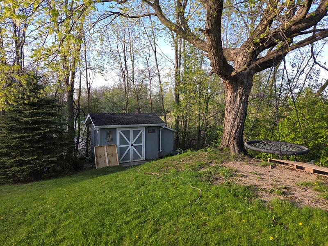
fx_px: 218
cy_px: 123
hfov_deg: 73.9
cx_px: 164
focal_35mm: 23
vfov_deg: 58.9
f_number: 1.8
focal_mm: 5.4
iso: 25
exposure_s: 1/212
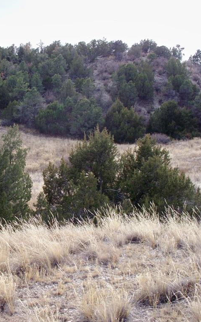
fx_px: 438
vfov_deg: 40.3
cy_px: 161
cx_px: 33
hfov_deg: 25.3
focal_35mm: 50
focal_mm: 7.54
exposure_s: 1/640
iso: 100
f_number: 2.8
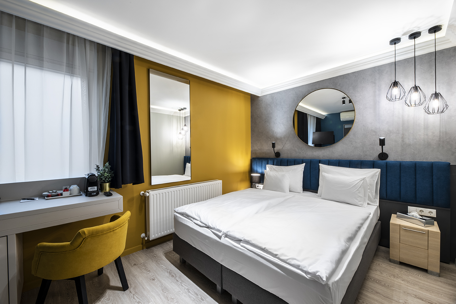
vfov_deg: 81.3
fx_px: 177
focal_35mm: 14
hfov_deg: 104.2
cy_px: 152
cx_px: 228
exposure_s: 1/2
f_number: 22
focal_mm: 14
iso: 100
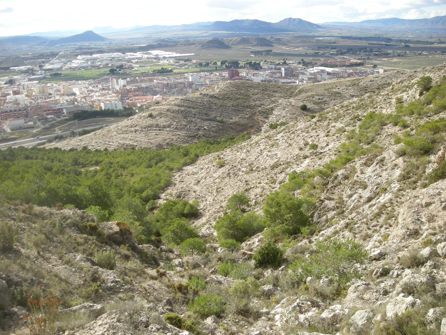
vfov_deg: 40.7
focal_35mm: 35
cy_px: 168
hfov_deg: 52.6
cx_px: 223
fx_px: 451
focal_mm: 5.7
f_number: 2.8
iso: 50
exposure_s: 1/388
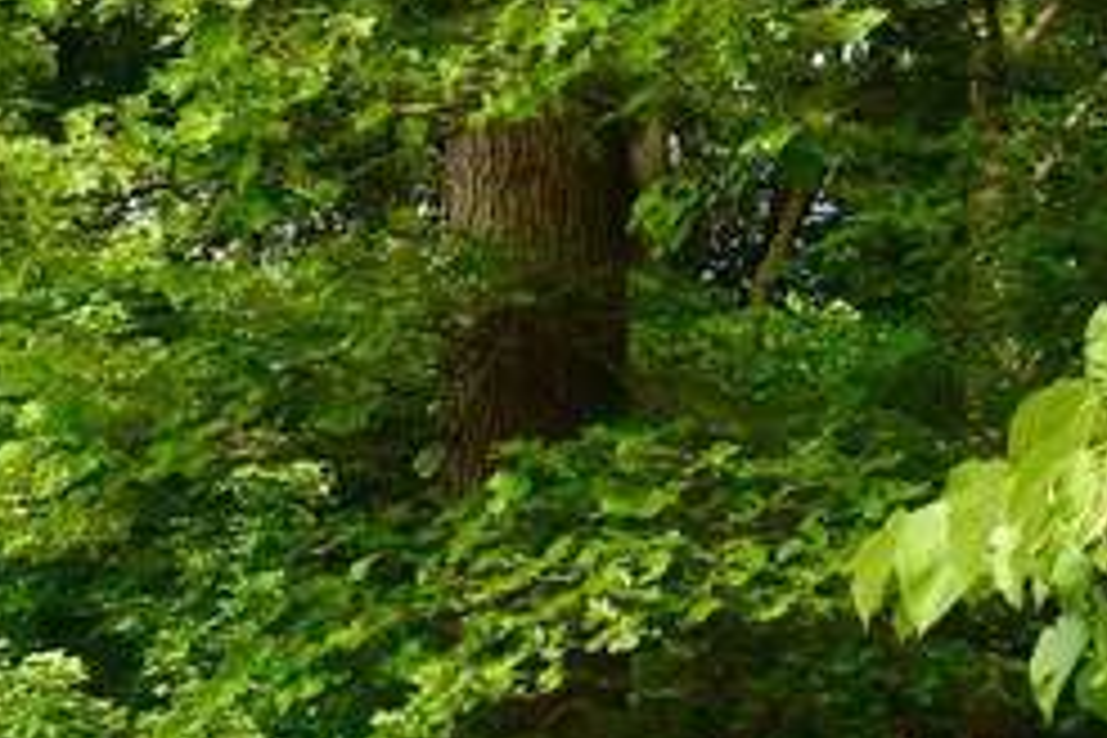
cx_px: 248
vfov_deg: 13.1
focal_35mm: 102
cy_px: 884
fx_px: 3124
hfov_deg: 19.9
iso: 200
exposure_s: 1/60
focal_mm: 13
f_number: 10
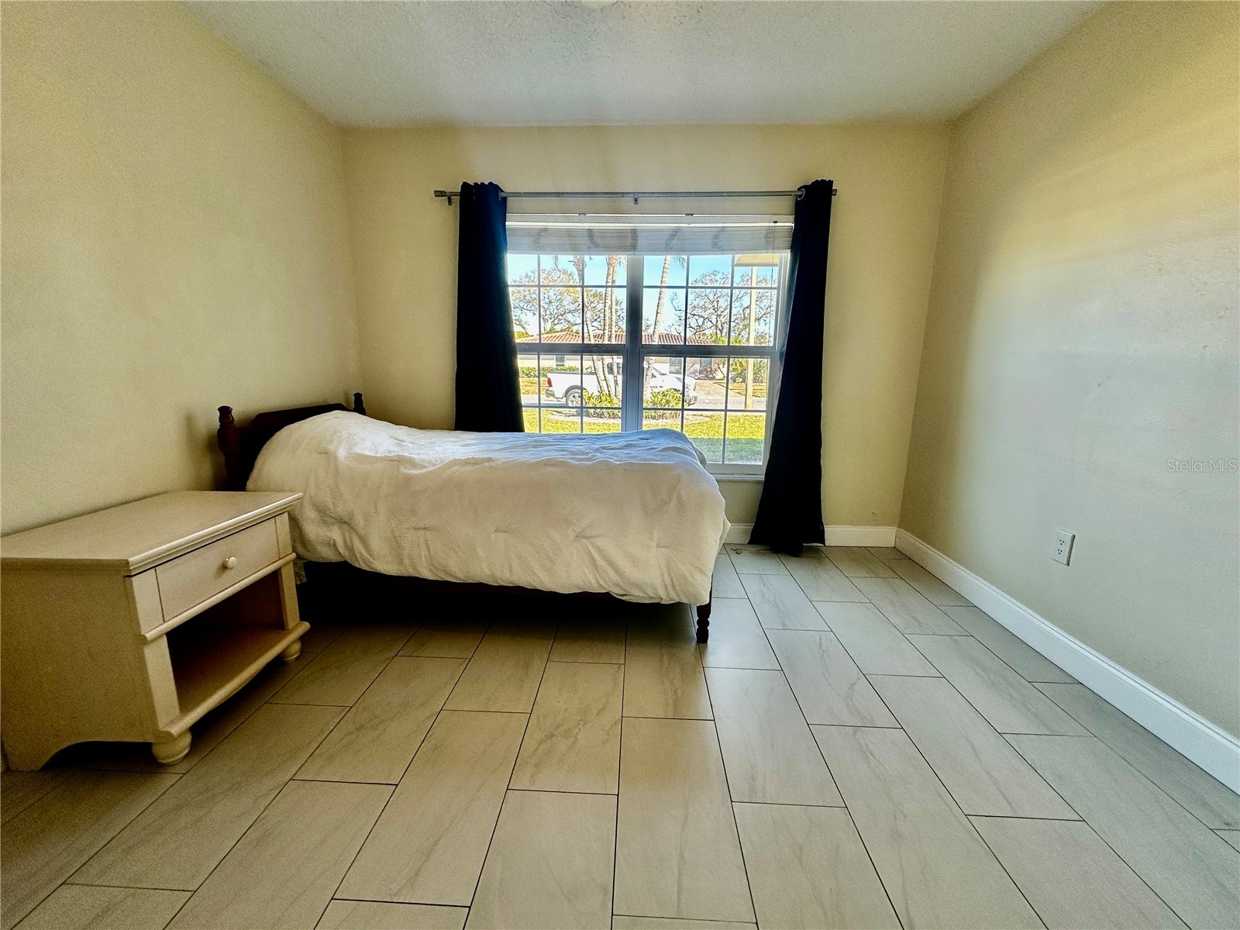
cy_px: 465
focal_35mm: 14
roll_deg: -1.0
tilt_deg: -11.1
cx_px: 620
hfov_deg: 102.1
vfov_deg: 85.7
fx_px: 502
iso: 40
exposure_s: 1/123
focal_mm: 2.22
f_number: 2.2
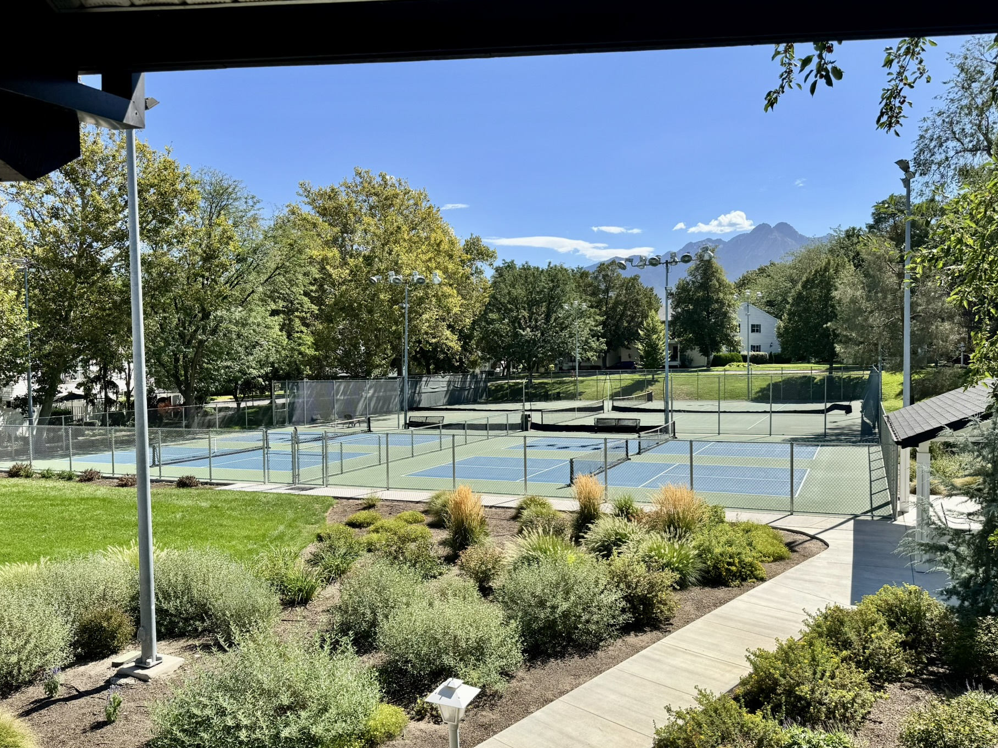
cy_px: 408
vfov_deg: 51.3
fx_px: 778
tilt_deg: -2.7
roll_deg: +0.5
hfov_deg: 65.3
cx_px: 501
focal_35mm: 27
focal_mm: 6.76
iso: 80
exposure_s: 1/4049
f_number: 1.78
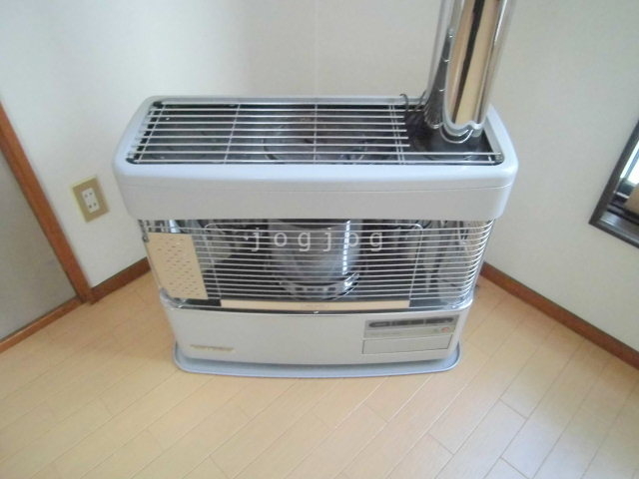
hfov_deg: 67.3
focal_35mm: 26
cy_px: 240
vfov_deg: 53.1
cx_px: 320
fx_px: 480
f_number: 2.8
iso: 800
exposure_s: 1/60
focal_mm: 4.7
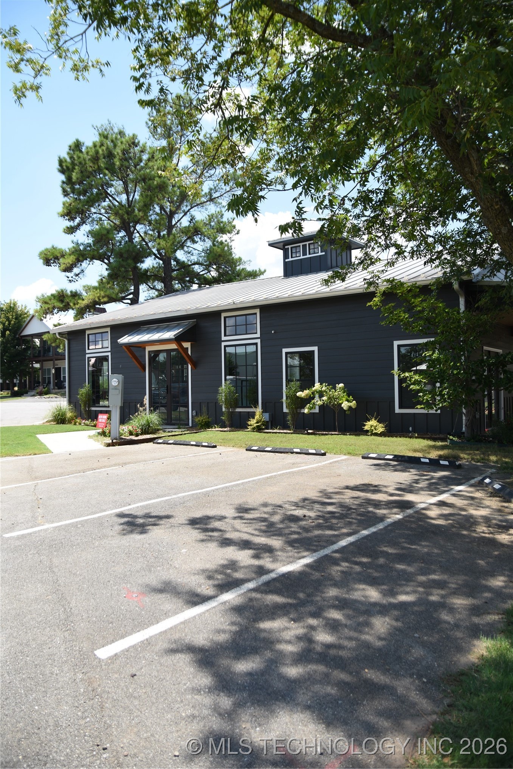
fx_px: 545
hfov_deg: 50.4
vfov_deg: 70.4
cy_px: 384
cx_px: 256
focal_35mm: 26
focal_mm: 17
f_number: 3.2
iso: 100
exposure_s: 1/1000
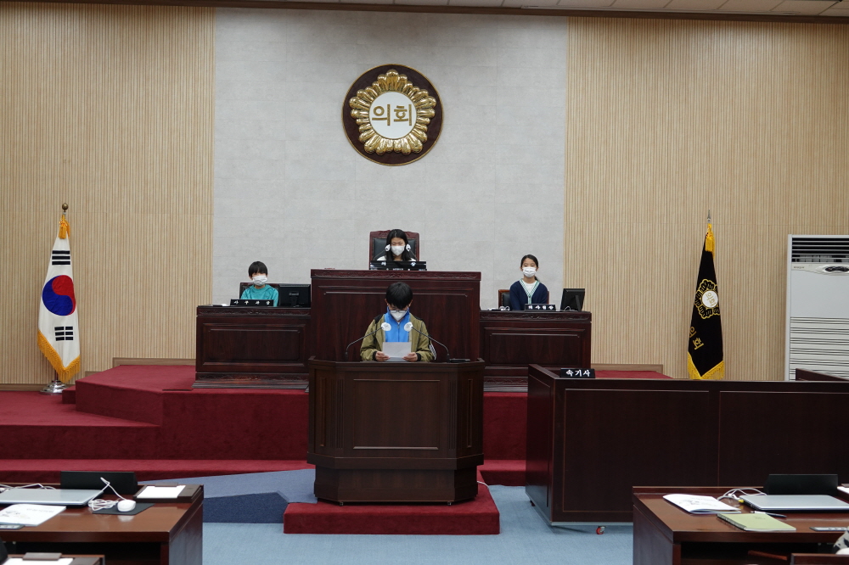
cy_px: 282
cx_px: 424
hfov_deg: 42.8
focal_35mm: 46
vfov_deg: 29.2
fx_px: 1084
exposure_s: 1/50
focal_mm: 16.92
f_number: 3.2
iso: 250
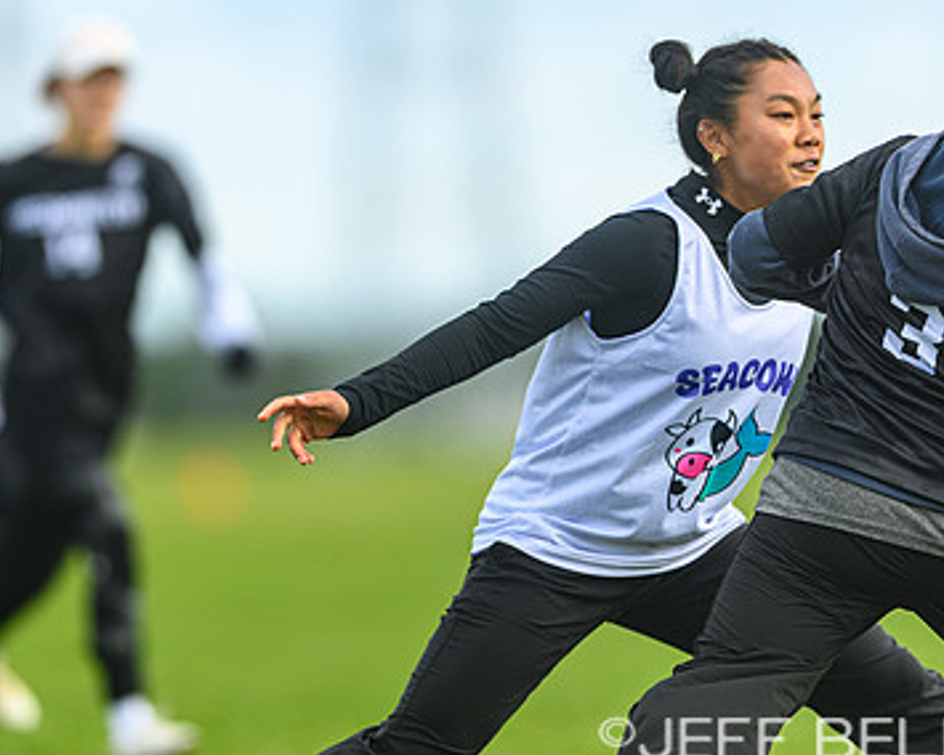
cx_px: 423
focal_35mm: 613
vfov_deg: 2.5
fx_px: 17126
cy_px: 334
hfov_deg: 3.2
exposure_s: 1/1000
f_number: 3.2
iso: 100
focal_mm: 400
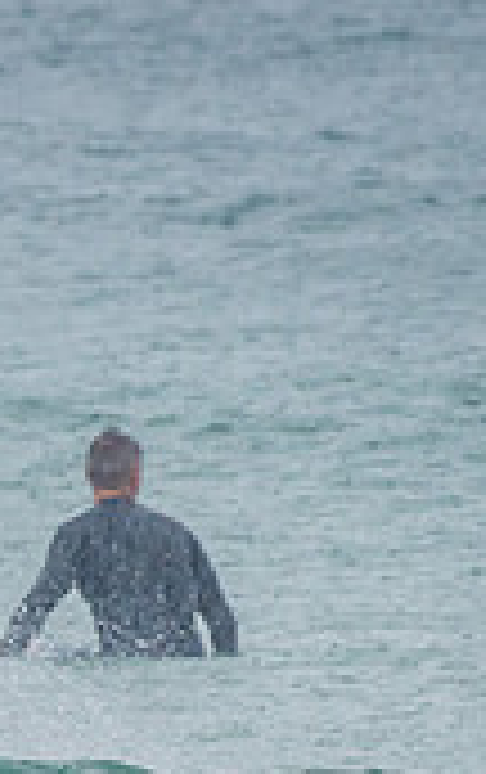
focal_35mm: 2102
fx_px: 44398
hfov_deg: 0.6
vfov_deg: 1.0
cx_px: -764
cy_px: 663
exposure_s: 1/320
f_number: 5.6
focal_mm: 500
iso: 560
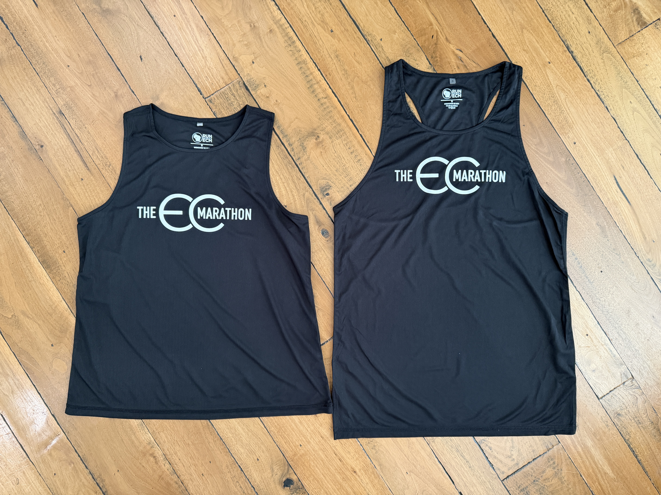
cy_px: 248
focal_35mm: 24
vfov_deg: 56.8
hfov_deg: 71.6
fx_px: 458
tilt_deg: -89.5
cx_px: 330
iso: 400
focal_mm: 6.76
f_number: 1.78
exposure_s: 1/60
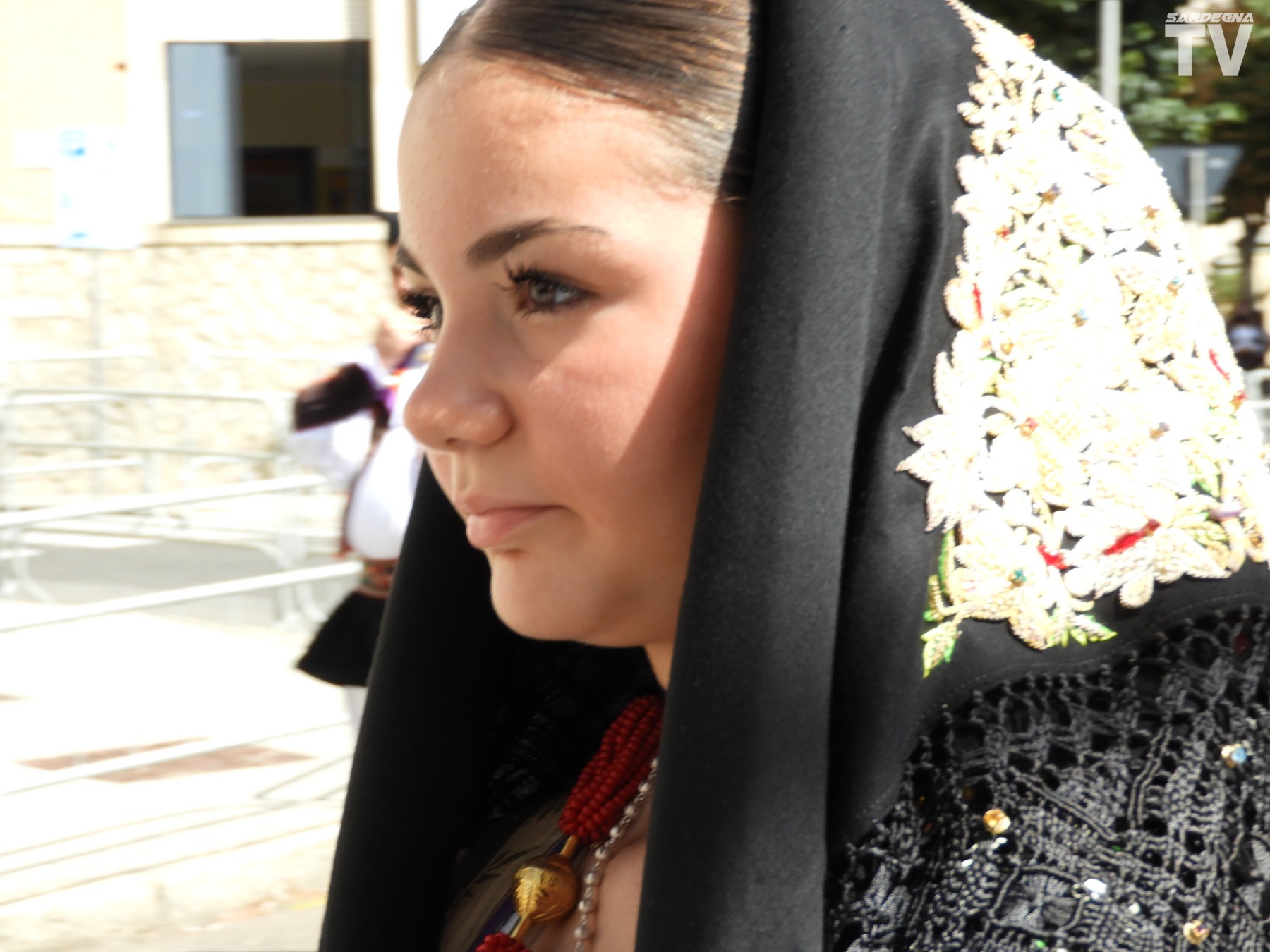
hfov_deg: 18.7
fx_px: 3852
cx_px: 635
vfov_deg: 14.1
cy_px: 476
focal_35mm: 105
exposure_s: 1/200
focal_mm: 18.8
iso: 100
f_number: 4.8
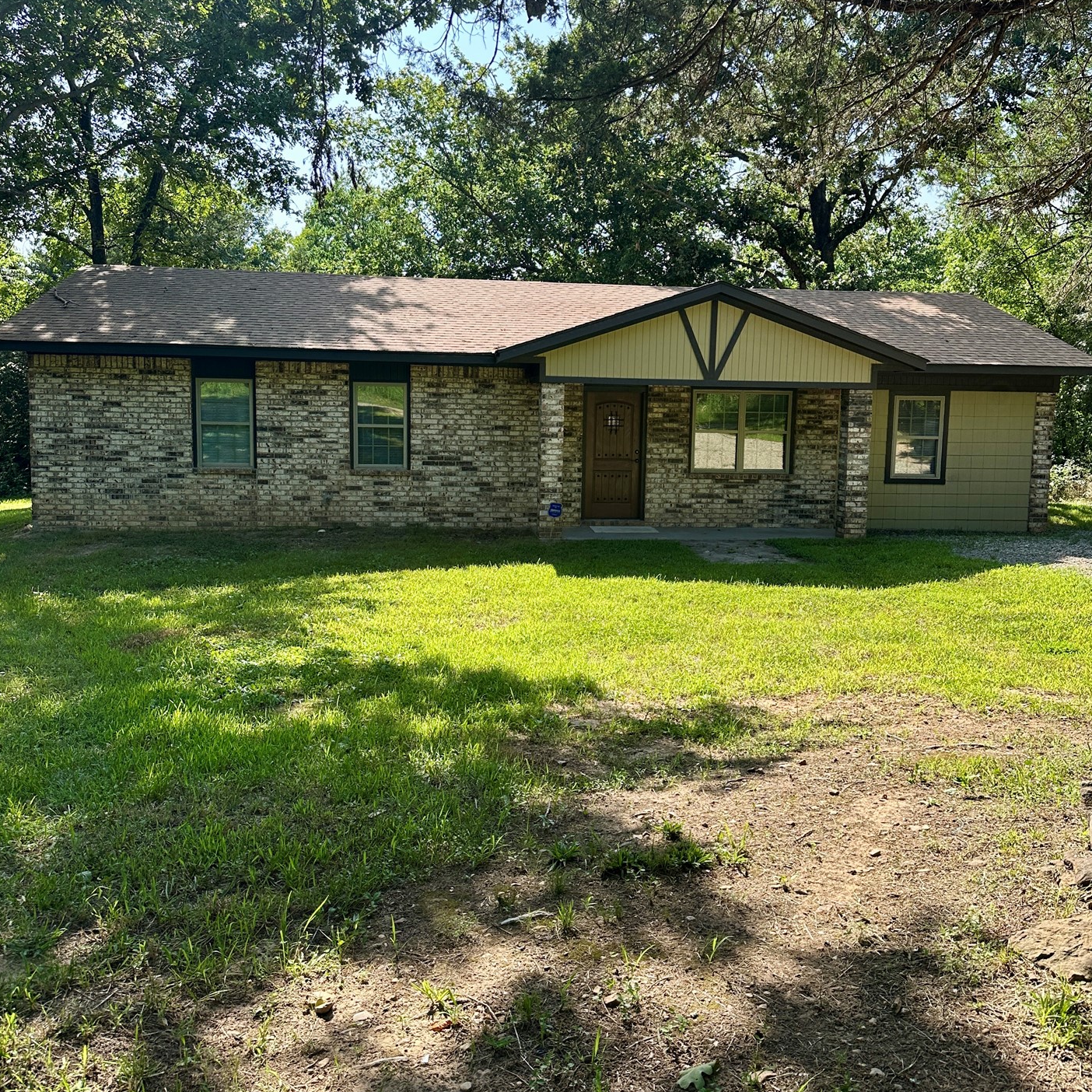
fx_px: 1035
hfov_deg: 55.6
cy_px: 503
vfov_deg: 55.6
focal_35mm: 29
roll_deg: -1.3
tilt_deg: -5.3
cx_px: 542
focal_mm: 6.86
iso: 80
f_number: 1.78
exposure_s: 1/1453
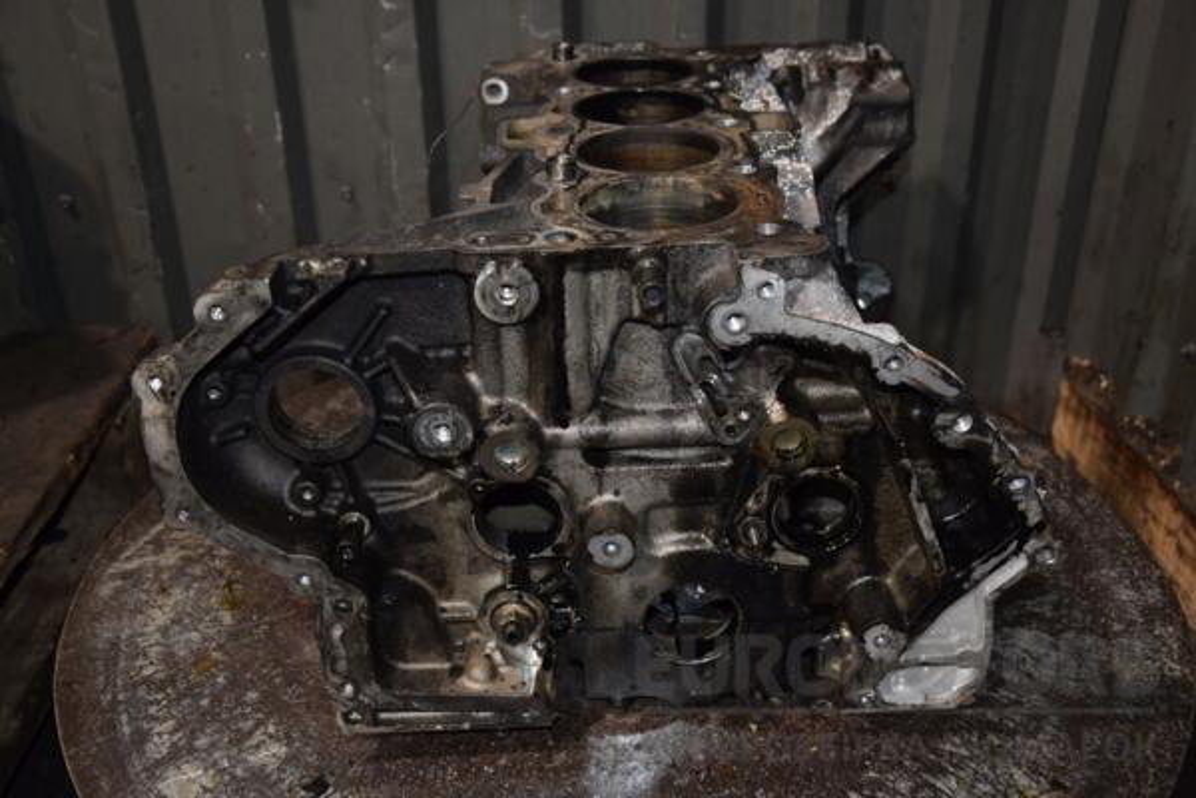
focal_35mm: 39
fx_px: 1296
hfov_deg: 49.6
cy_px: 399
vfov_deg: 34.2
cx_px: 598
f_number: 5
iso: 800
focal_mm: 26
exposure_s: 1/60
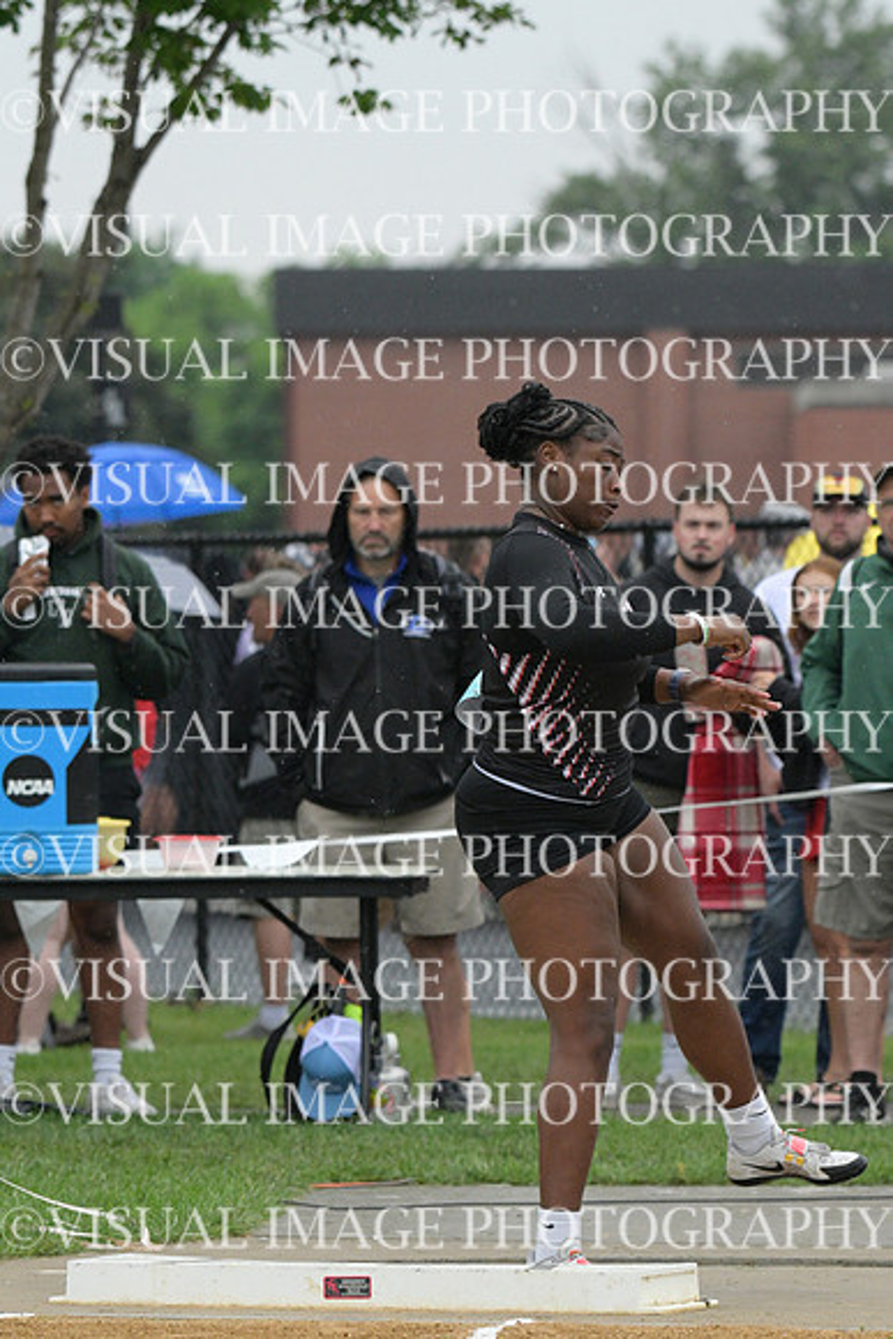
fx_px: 11713
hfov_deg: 4.4
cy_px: 670
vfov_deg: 6.5
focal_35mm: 315
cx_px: 446
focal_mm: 210
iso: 3200
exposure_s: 1/2000
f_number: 6.3
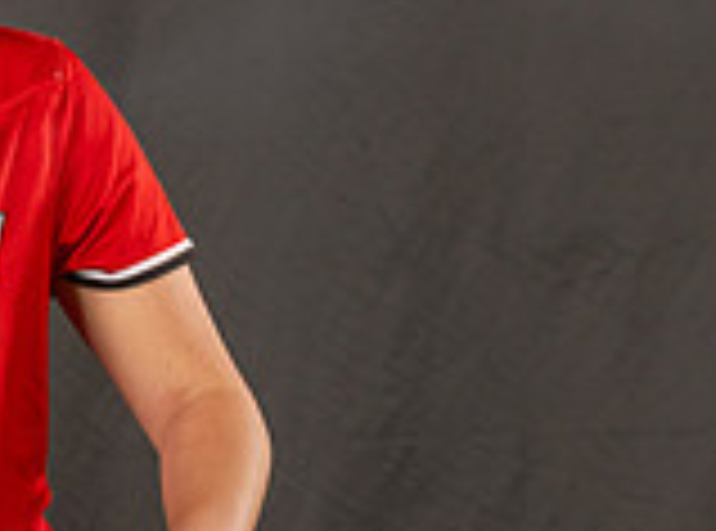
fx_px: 8036
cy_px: 419
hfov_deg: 5.0
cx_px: -677
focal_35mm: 390
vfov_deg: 3.8
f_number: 6.3
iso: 160
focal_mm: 72
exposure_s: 1/160
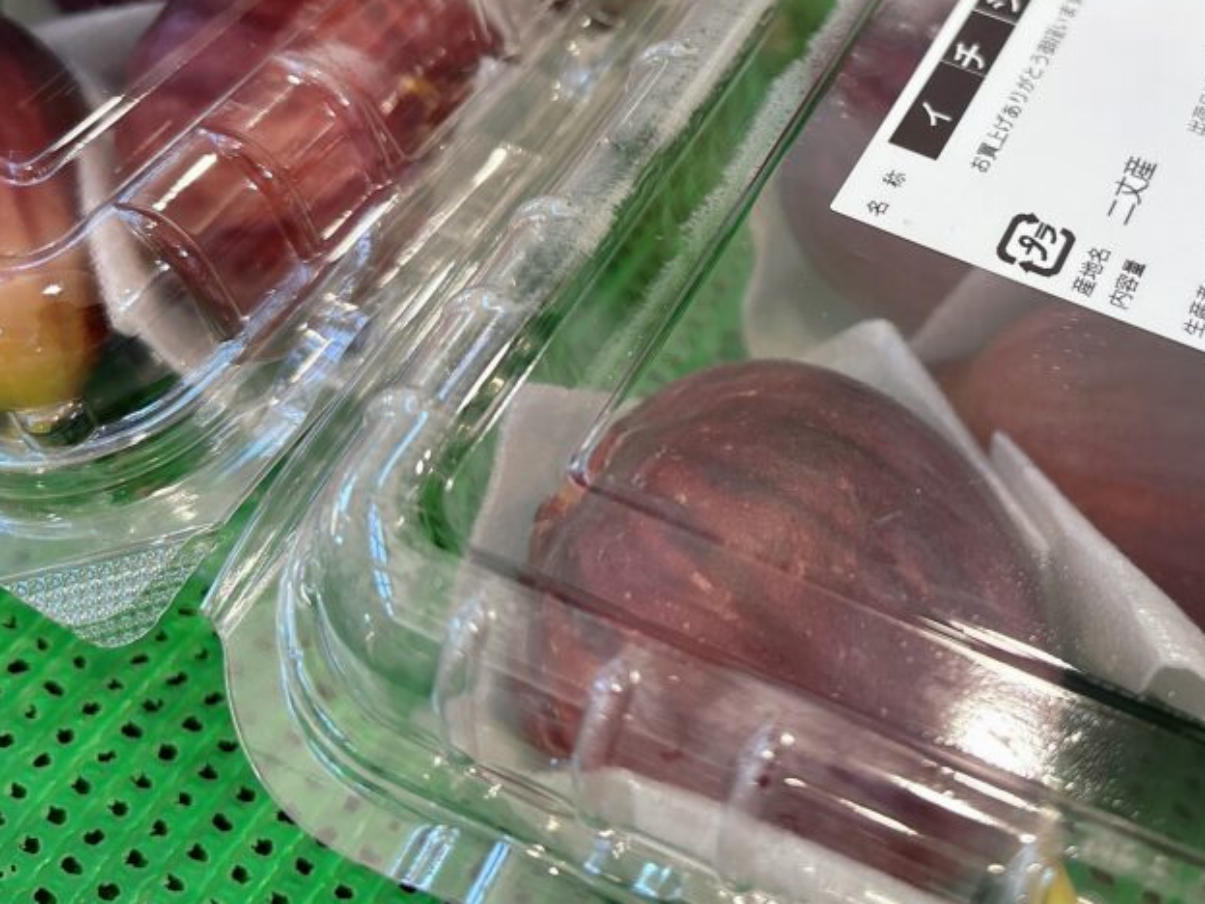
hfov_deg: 45.9
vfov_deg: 35.5
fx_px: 1392
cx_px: 828
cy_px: 272
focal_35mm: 40
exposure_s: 1/60
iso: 80
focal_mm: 5.96
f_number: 1.6
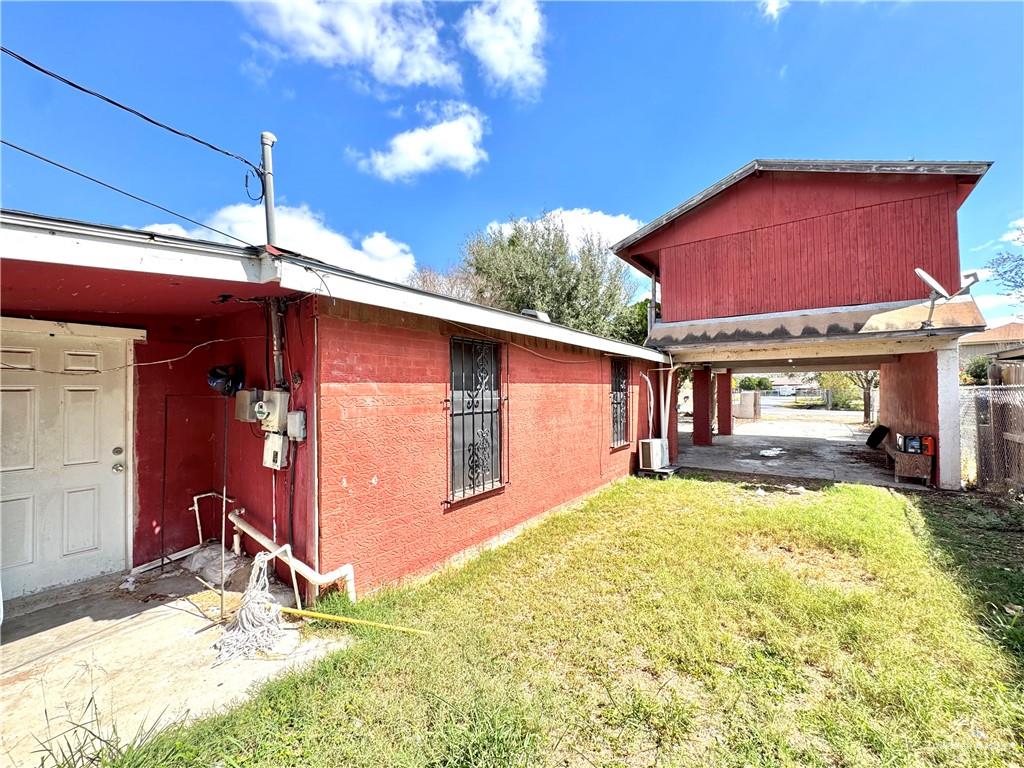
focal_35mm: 14
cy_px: 384
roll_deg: -0.6
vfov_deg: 85.7
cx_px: 512
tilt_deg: +0.8
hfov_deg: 102.1
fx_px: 414
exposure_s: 1/741
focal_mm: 2.22
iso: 40
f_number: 2.2
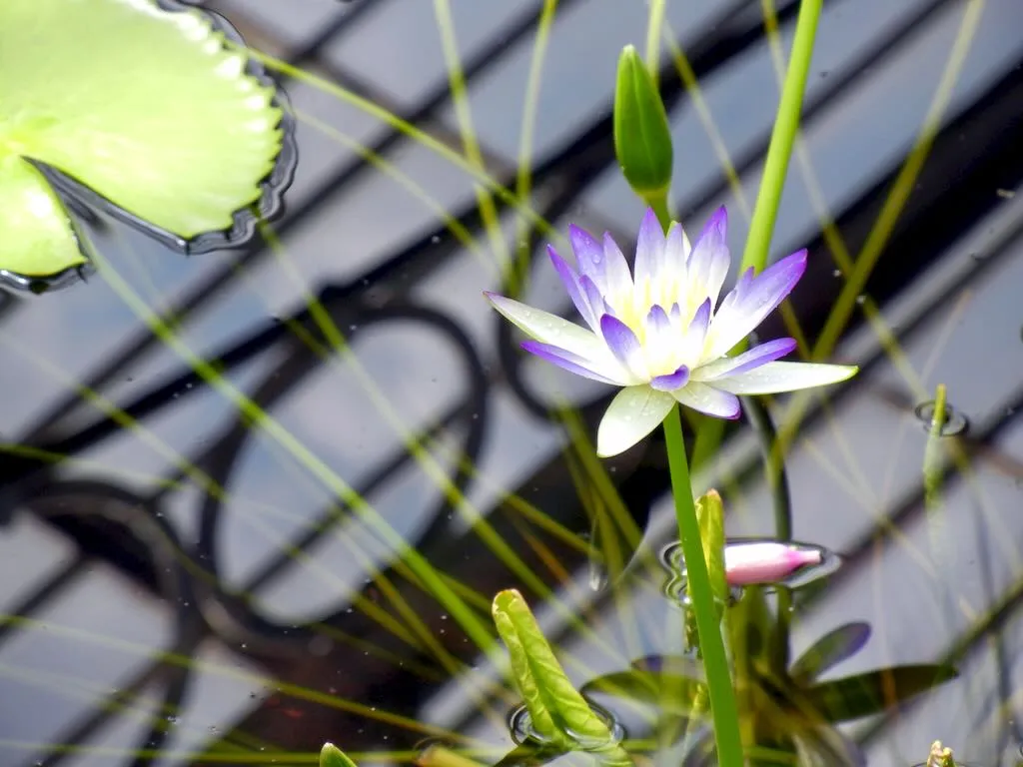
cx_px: 512
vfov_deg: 5.7
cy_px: 384
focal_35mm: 262
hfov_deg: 7.6
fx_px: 7743
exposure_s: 1/166
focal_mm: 47.2
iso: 160
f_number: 5.1
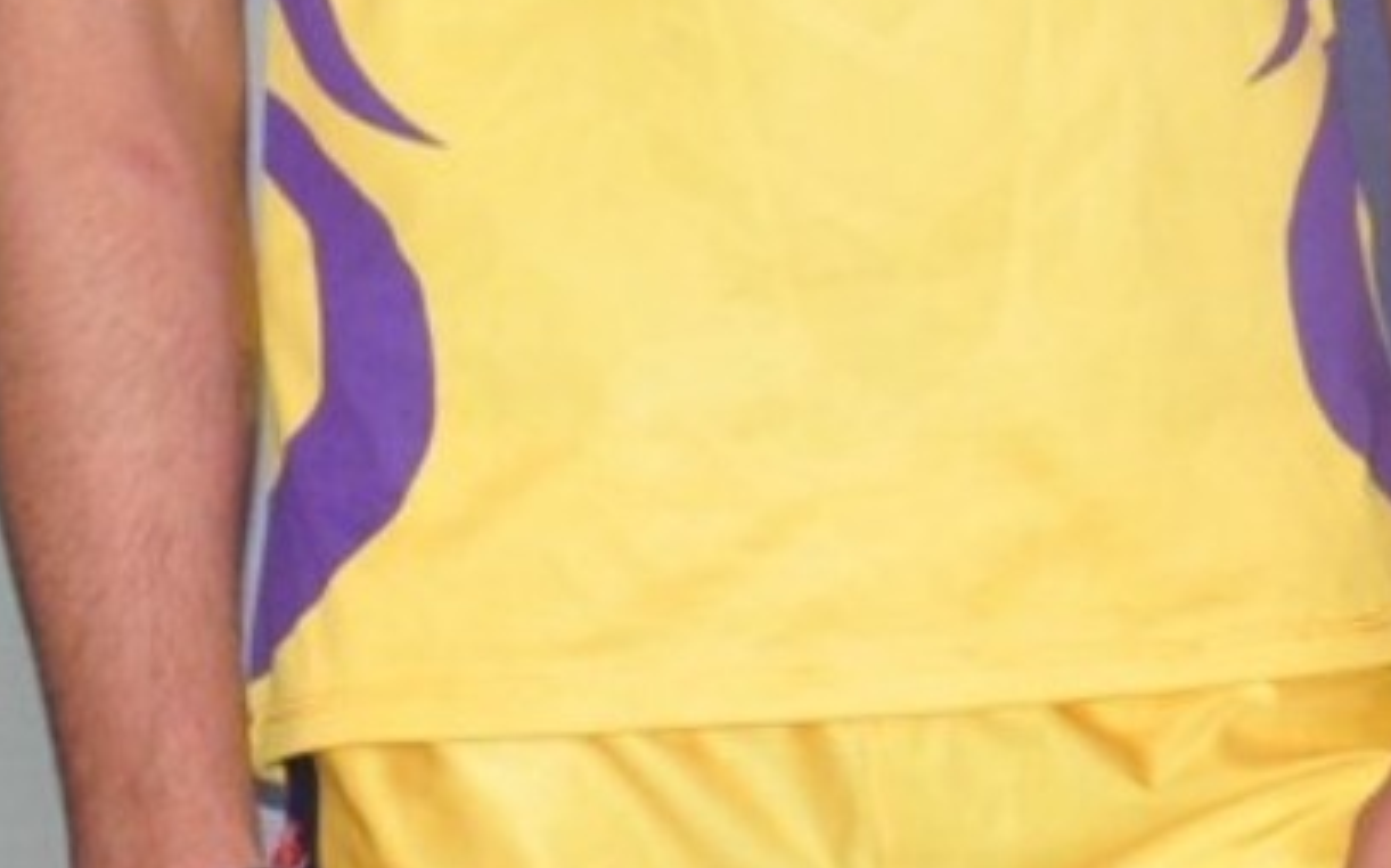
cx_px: 1275
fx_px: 10913
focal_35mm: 288
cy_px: 157
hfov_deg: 7.3
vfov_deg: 4.6
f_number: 5.6
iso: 800
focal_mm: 34
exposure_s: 1/125
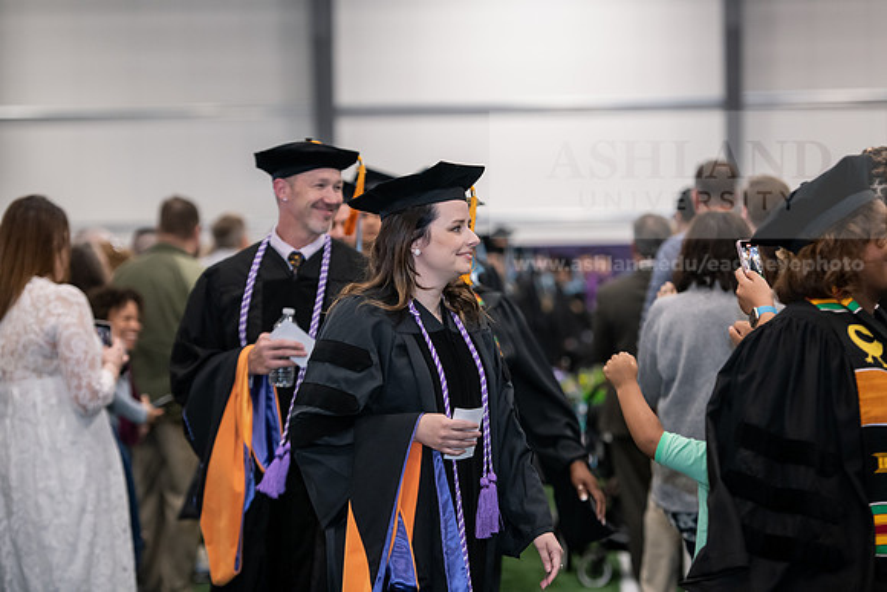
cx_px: 444
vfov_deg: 11.2
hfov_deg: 16.8
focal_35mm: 122
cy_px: 296
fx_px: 3007
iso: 2000
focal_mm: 122
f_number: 3.2
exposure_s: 1/200
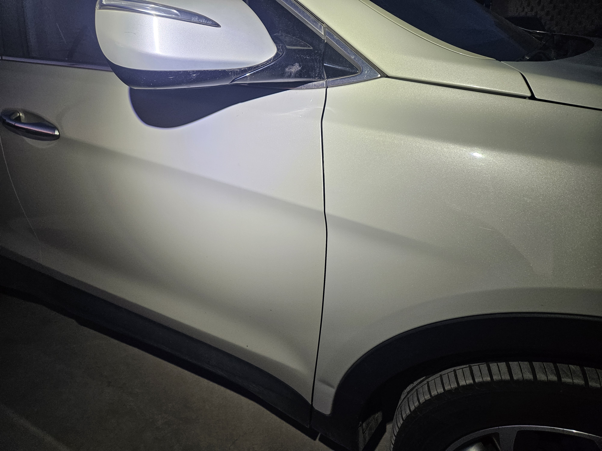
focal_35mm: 23
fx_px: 400
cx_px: 301
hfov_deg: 73.9
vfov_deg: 58.9
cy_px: 226
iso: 250
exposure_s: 1/170
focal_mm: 5.4
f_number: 1.8
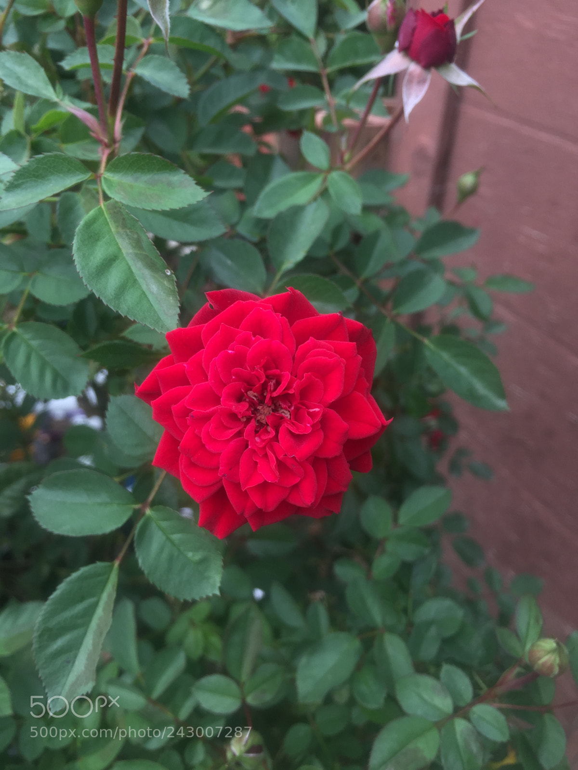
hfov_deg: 48.2
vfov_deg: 61.7
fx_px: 646
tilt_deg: -33.7
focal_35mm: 29
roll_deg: -3.0
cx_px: 289
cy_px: 385
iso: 32
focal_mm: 4.15
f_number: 2.2
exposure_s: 1/198
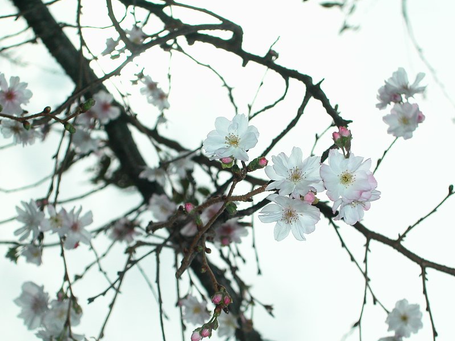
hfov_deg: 18.0
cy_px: 199
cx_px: 219
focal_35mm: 109
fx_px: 1433
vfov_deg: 13.6
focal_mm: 21.4
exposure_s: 1/1389
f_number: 4.8
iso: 100
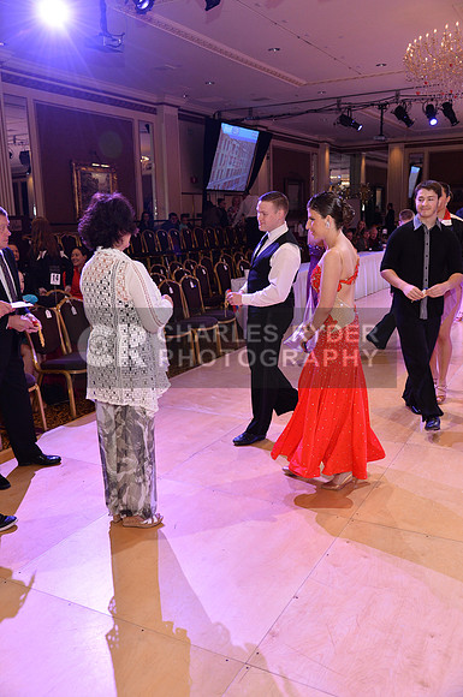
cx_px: 232
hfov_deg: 41.0
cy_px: 348
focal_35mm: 32
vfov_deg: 58.8
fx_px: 619
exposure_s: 1/250
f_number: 5.6
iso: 1600
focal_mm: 32
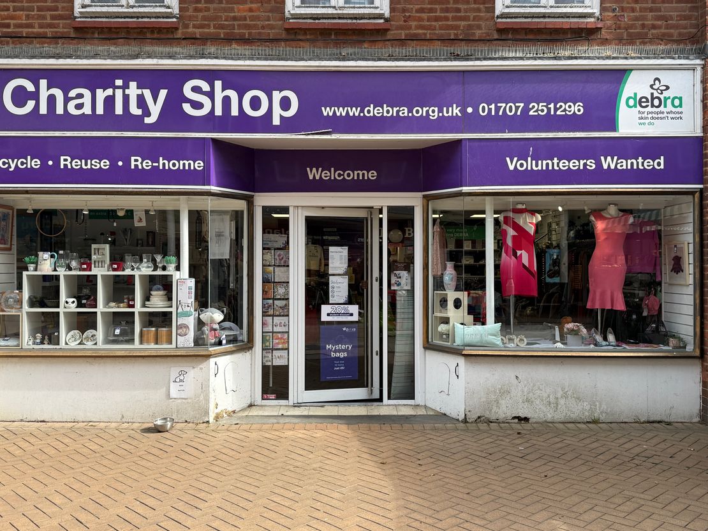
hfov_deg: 71.6
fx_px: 491
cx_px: 354
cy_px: 266
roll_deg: -1.6
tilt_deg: +0.8
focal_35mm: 24
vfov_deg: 56.8
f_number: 1.78
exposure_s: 1/742
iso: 80
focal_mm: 6.76
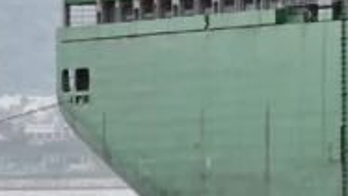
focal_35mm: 1343
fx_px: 12387
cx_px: 1064
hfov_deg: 1.6
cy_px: -246
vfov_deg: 0.9
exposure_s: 1/500
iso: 320
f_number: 14
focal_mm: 200
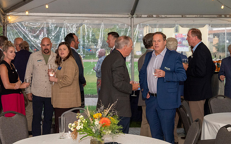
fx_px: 484
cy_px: 67
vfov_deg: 16.9
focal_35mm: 77
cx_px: 115
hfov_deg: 26.8
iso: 3200
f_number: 13
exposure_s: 1/50
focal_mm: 48
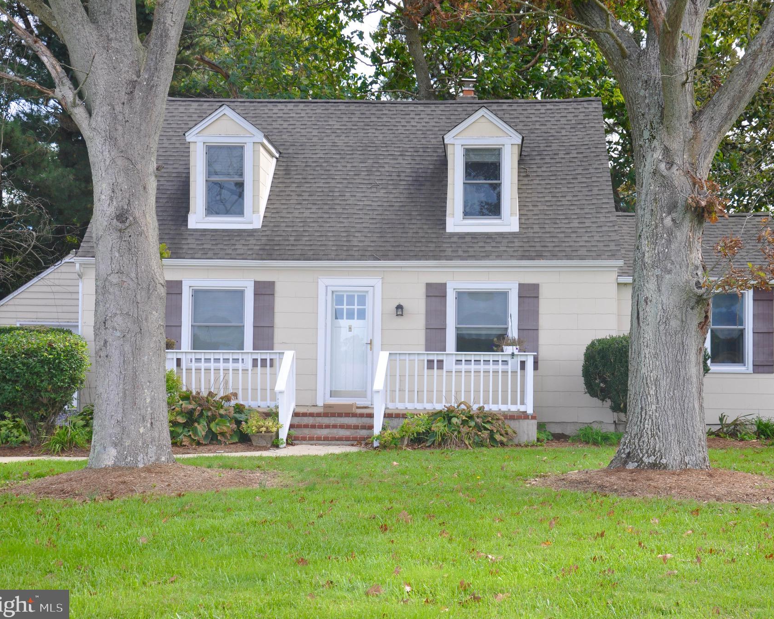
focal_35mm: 58
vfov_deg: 26.2
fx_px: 1328
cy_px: 311
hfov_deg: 32.4
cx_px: 437
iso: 200
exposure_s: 1/200
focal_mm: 34
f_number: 7.1
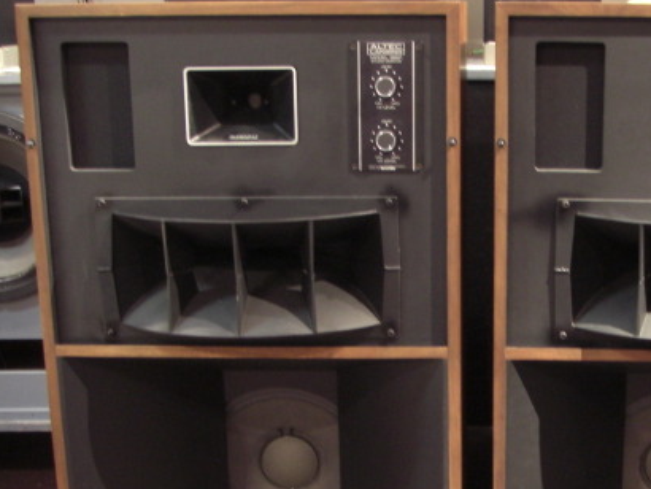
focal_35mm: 64
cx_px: 502
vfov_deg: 22.8
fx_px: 1204
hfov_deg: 29.7
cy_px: 340
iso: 200
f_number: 3.4
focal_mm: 6.8
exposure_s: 1/2
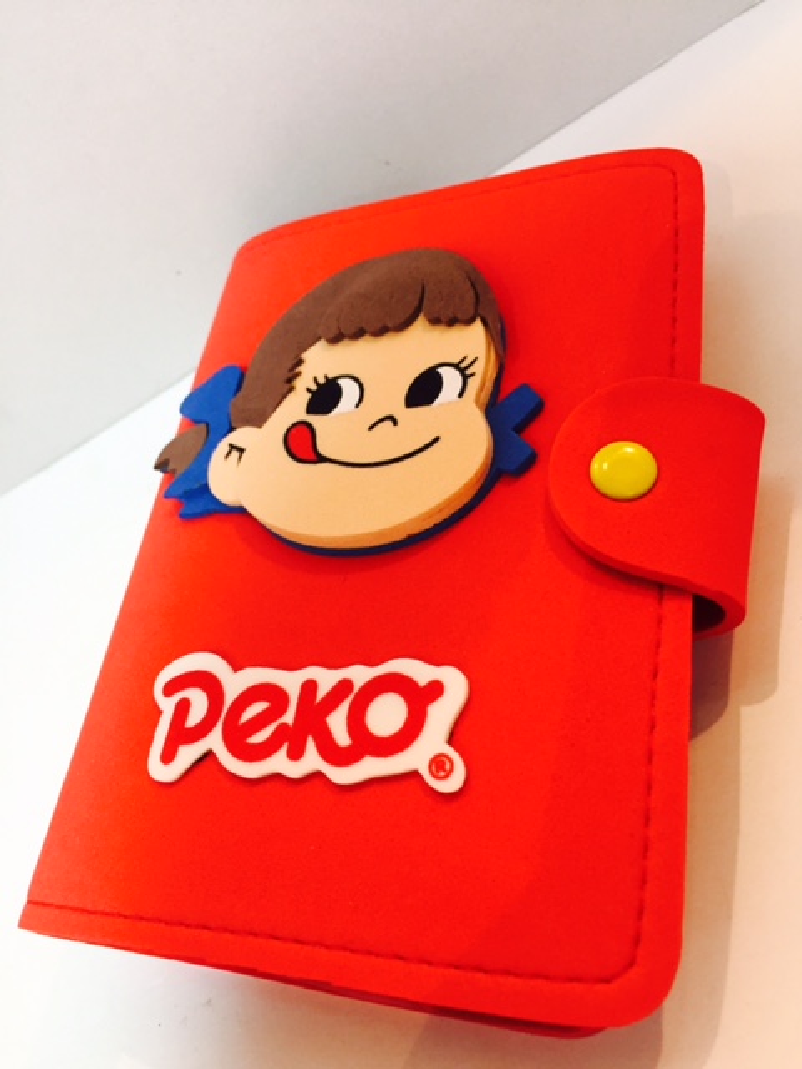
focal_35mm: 29
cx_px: 401
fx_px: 896
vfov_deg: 61.7
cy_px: 534
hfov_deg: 48.2
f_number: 2.2
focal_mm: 4.15
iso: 160
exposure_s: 1/33
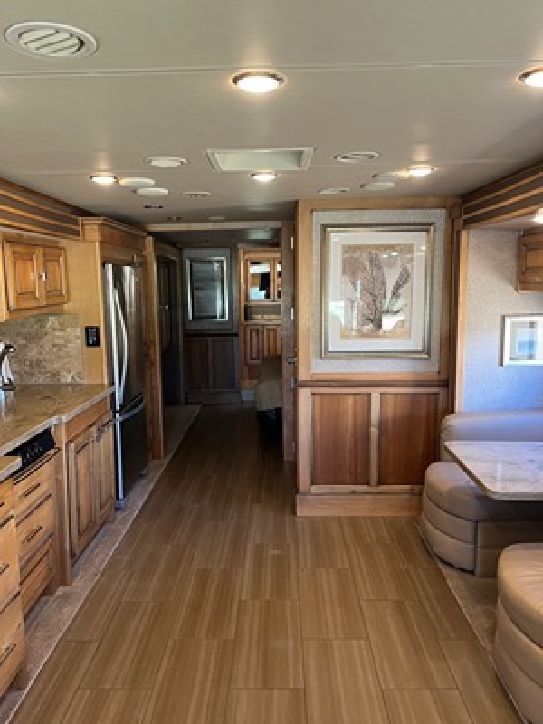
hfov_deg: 53.1
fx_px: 544
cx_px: 272
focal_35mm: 26
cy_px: 362
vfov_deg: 67.3
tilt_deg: -8.6
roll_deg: +0.6
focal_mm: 5.1
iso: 160
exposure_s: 1/60
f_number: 1.6
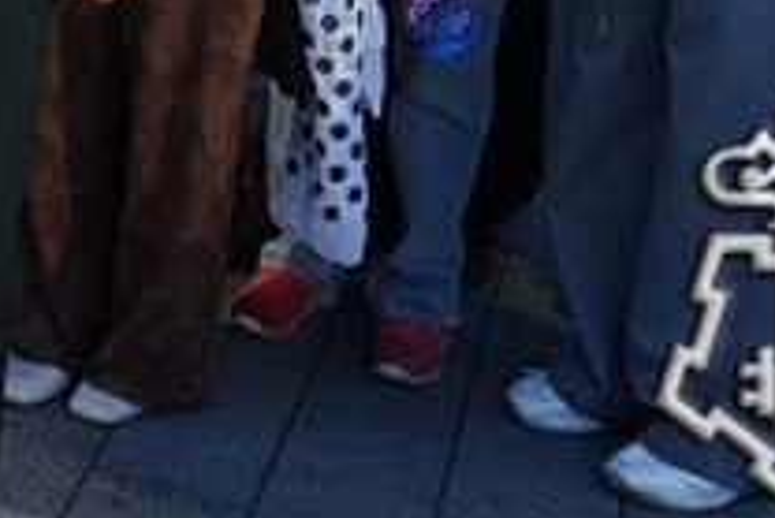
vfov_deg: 11.8
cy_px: -395
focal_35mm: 108
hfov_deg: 17.2
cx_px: -369
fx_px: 2327
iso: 4000
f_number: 2.8
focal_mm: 30
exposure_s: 1/30
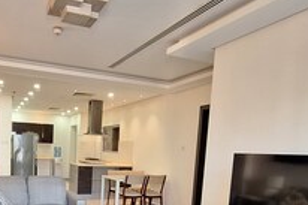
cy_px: 176
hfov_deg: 59.3
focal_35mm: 30
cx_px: 84
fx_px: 256
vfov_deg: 40.9
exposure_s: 1/50
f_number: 2.2
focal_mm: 1.74
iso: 200
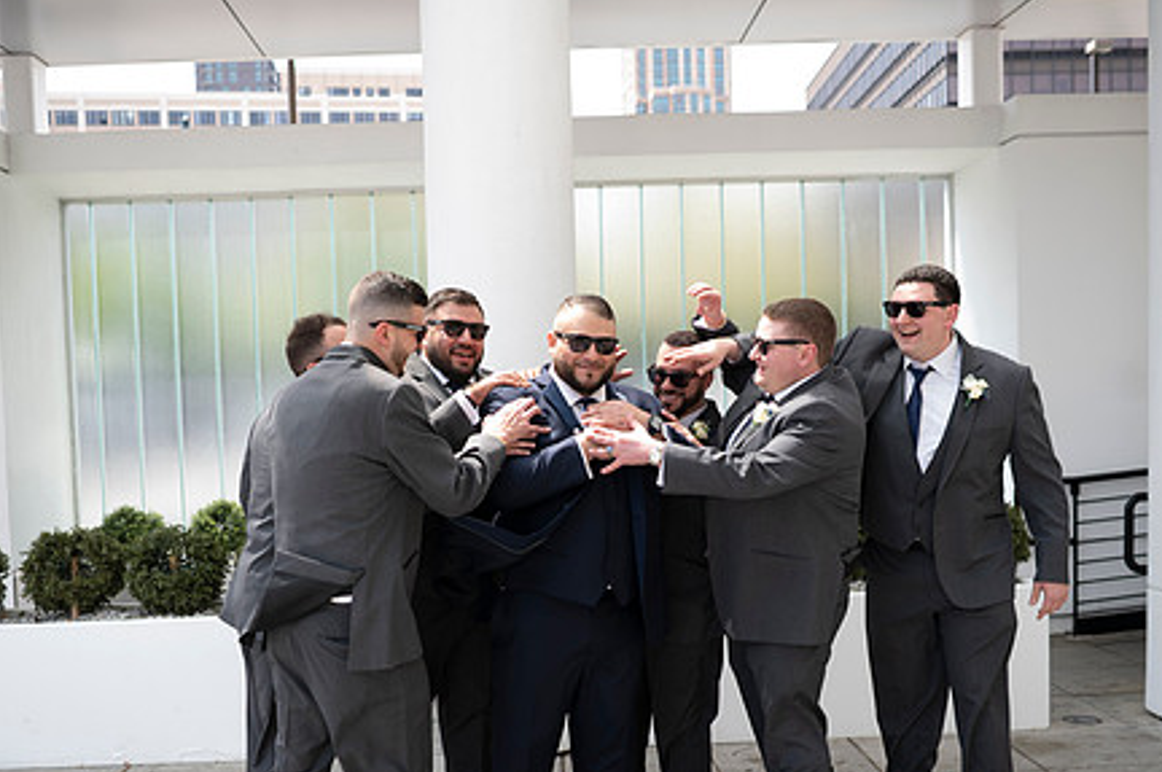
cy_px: 514
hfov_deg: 45.4
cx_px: 541
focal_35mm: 43
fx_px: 1386
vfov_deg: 30.9
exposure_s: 1/250
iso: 50
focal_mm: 32
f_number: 2.8
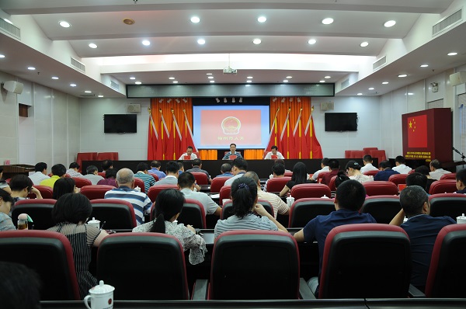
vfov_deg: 36.8
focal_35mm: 36
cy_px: 154
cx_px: 233
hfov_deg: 53.2
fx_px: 465
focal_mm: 24
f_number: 3.8
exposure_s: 1/30
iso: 360
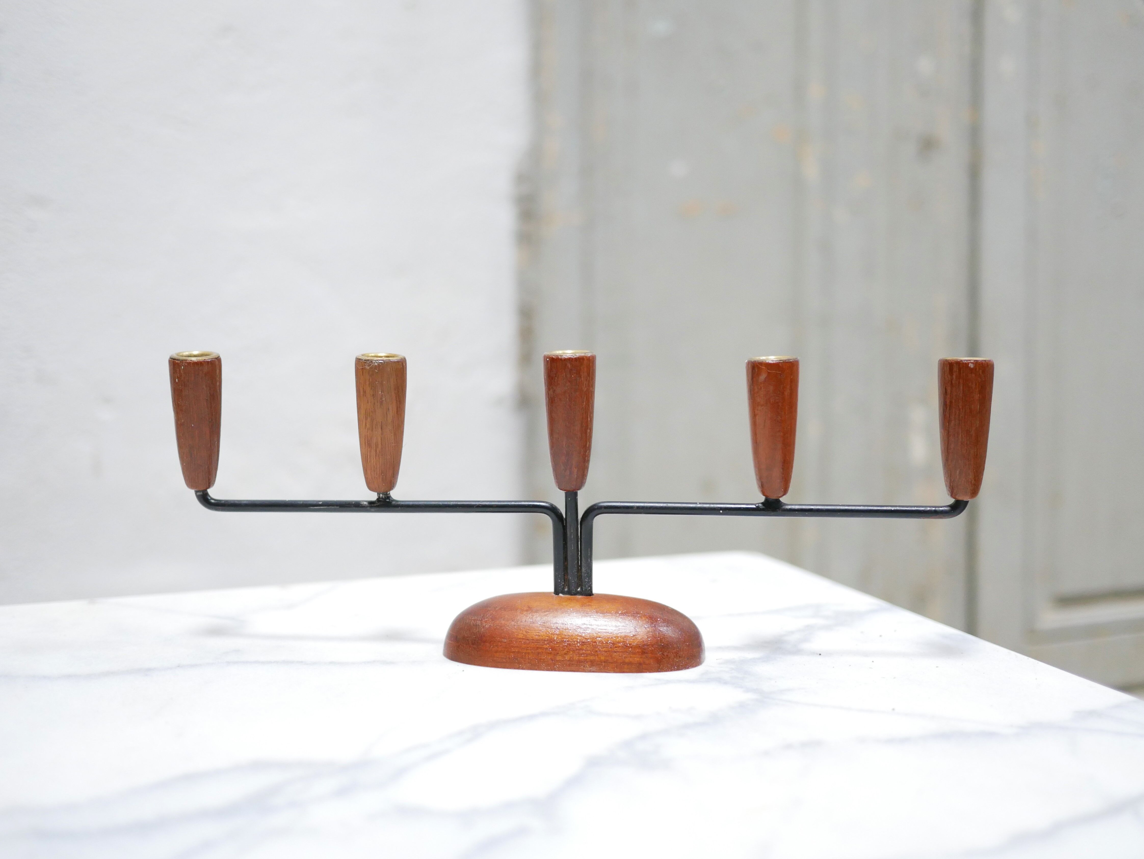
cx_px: 572
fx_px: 1323
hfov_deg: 46.8
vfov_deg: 36.0
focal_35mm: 40
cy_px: 430
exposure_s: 1/60
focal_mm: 20
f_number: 1.7
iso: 1000
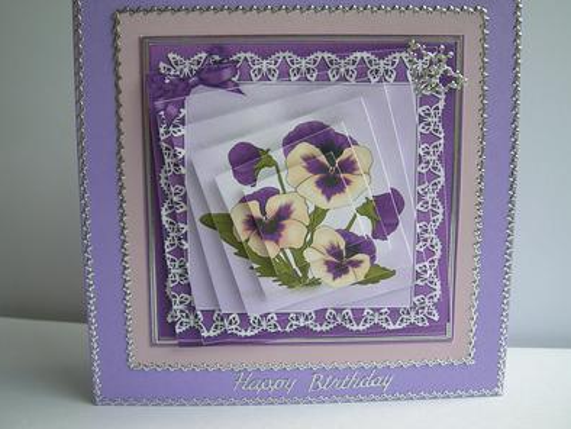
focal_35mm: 40
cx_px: 290
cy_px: 187
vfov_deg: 35.9
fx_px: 660
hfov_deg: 46.8
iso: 50
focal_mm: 5.4
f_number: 2.8
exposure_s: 1/127
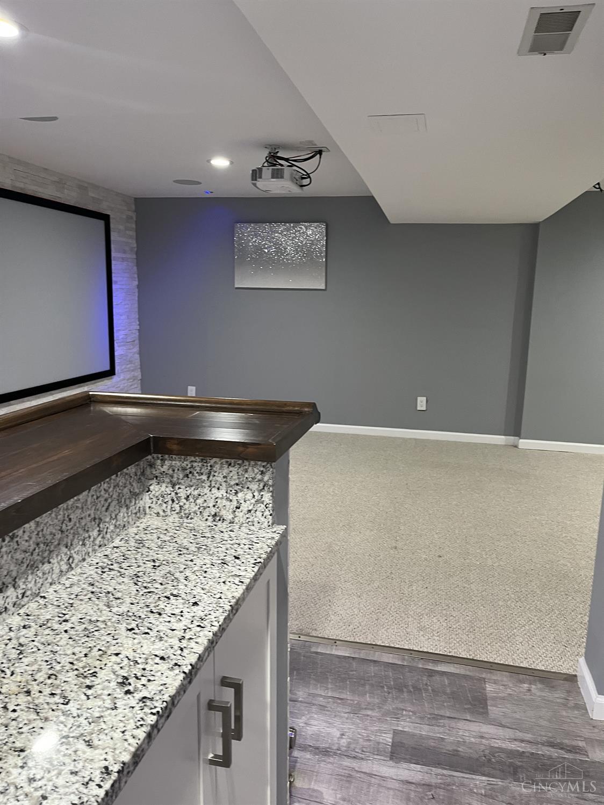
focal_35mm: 26
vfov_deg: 67.3
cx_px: 302
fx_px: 605
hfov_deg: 53.1
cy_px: 402
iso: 160
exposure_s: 1/60
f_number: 1.6
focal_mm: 5.1
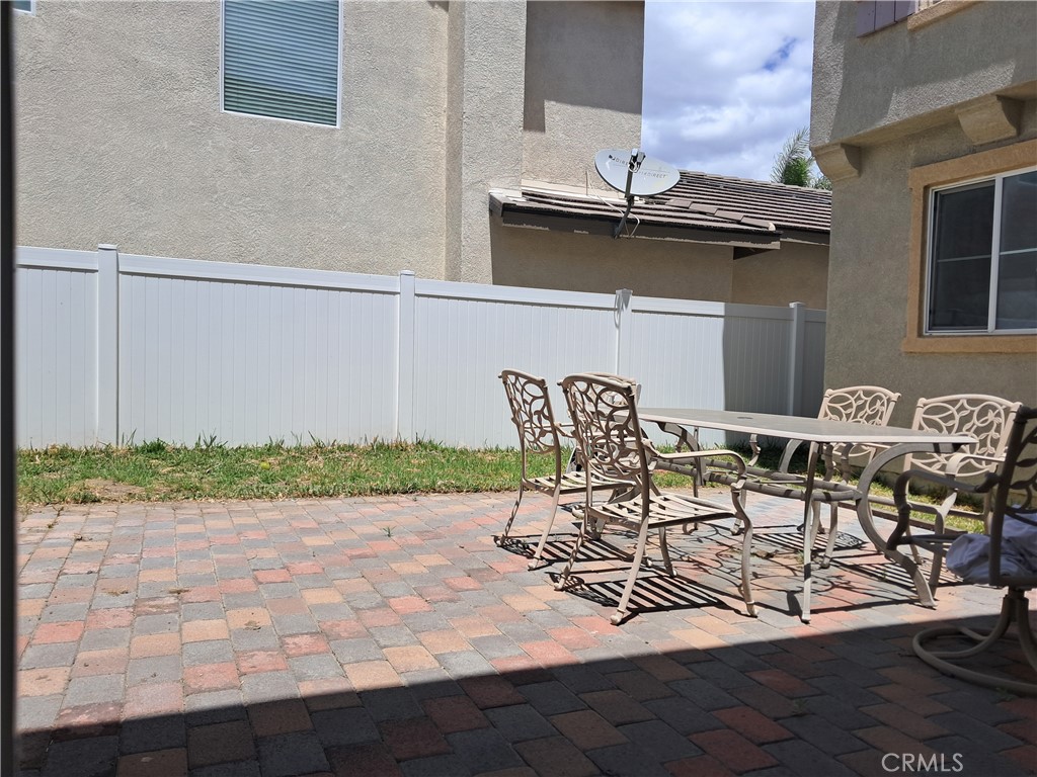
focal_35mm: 27
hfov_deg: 65.3
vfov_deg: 51.4
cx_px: 518
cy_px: 388
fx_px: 809
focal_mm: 4
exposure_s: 1/830
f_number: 1.8
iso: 50
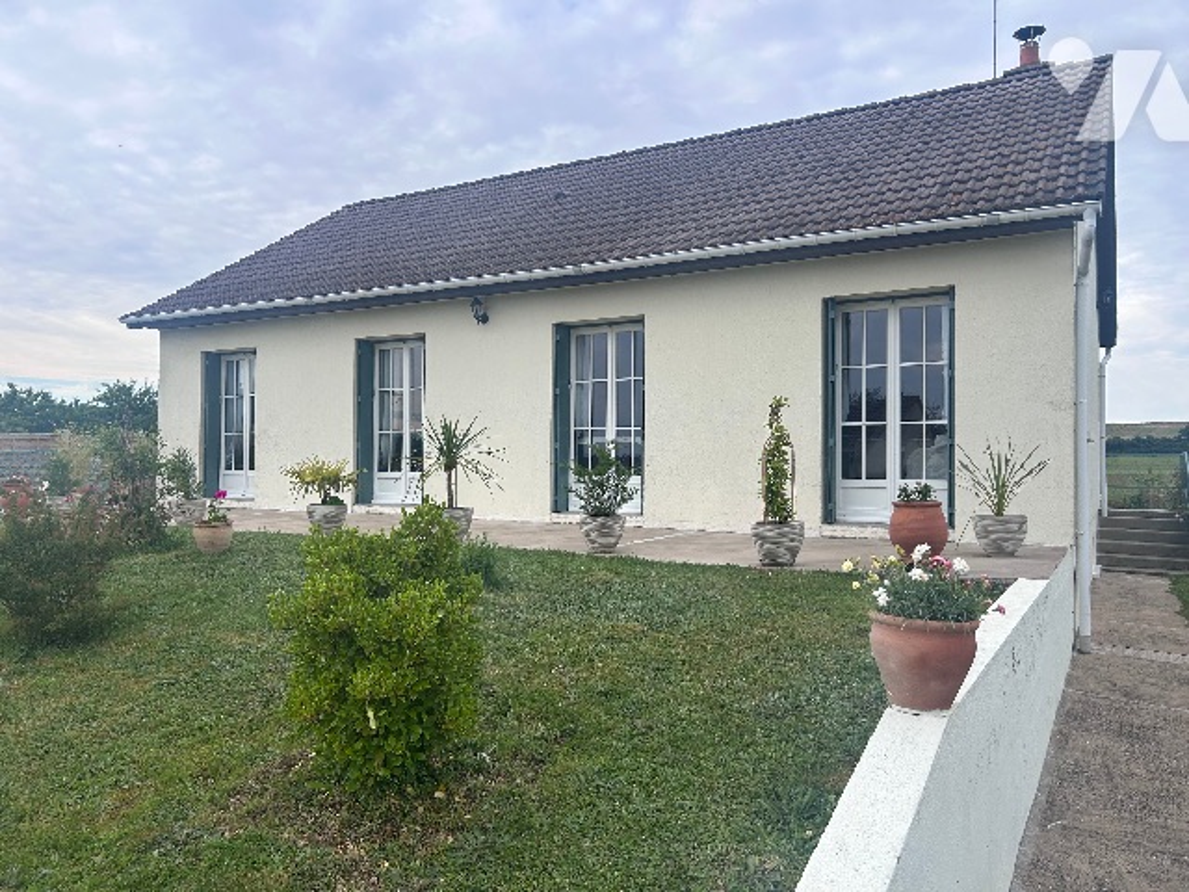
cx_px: 594
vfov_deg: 53.1
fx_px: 893
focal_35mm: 26
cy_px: 446
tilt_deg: +2.0
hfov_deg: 67.3
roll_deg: -0.2
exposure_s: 1/1280
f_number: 1.5
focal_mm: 5.7
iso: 50
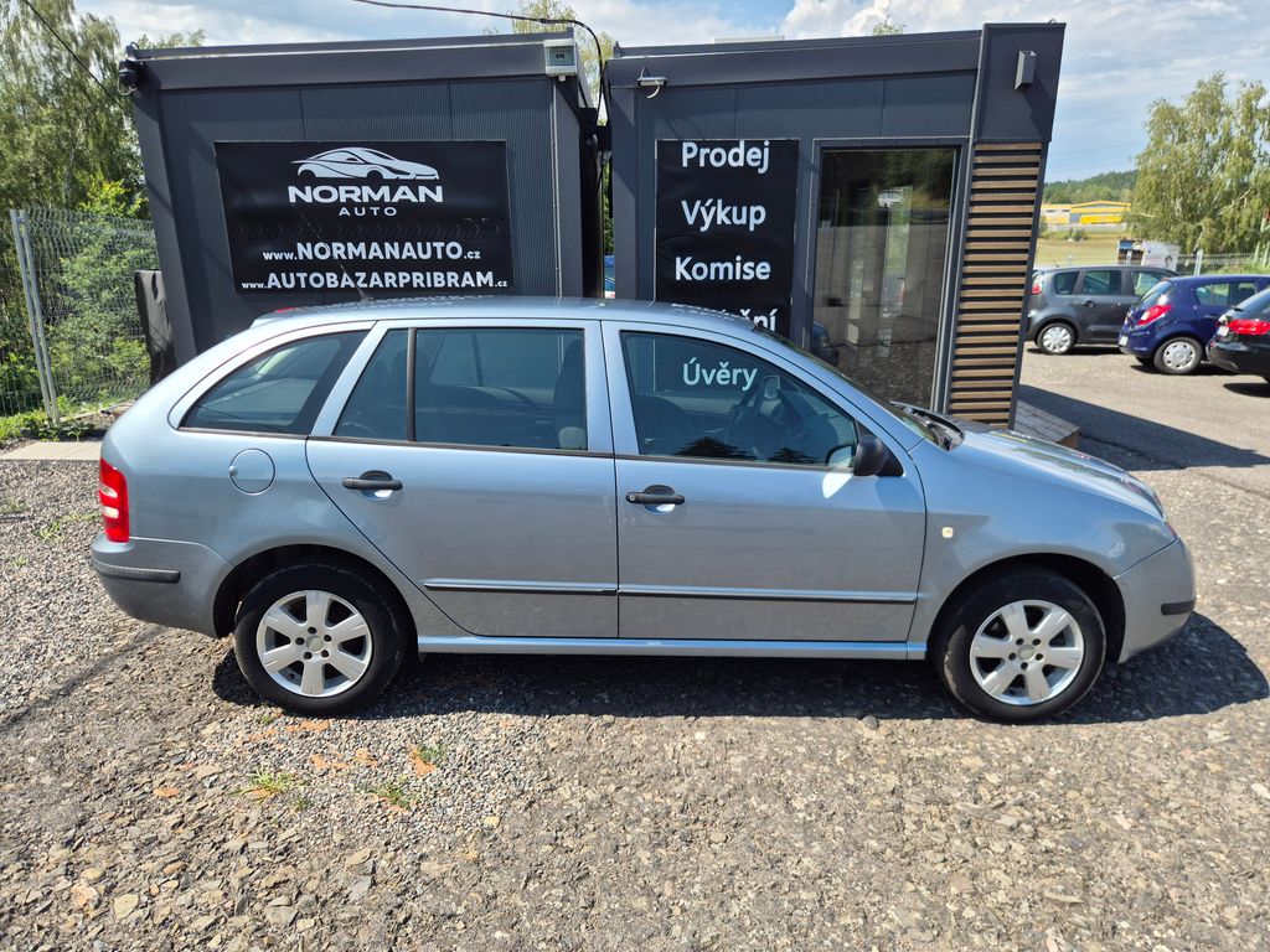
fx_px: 844
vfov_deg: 58.9
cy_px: 476
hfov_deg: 73.9
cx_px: 635
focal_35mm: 23
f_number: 1.8
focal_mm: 5.4
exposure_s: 1/1028
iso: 25
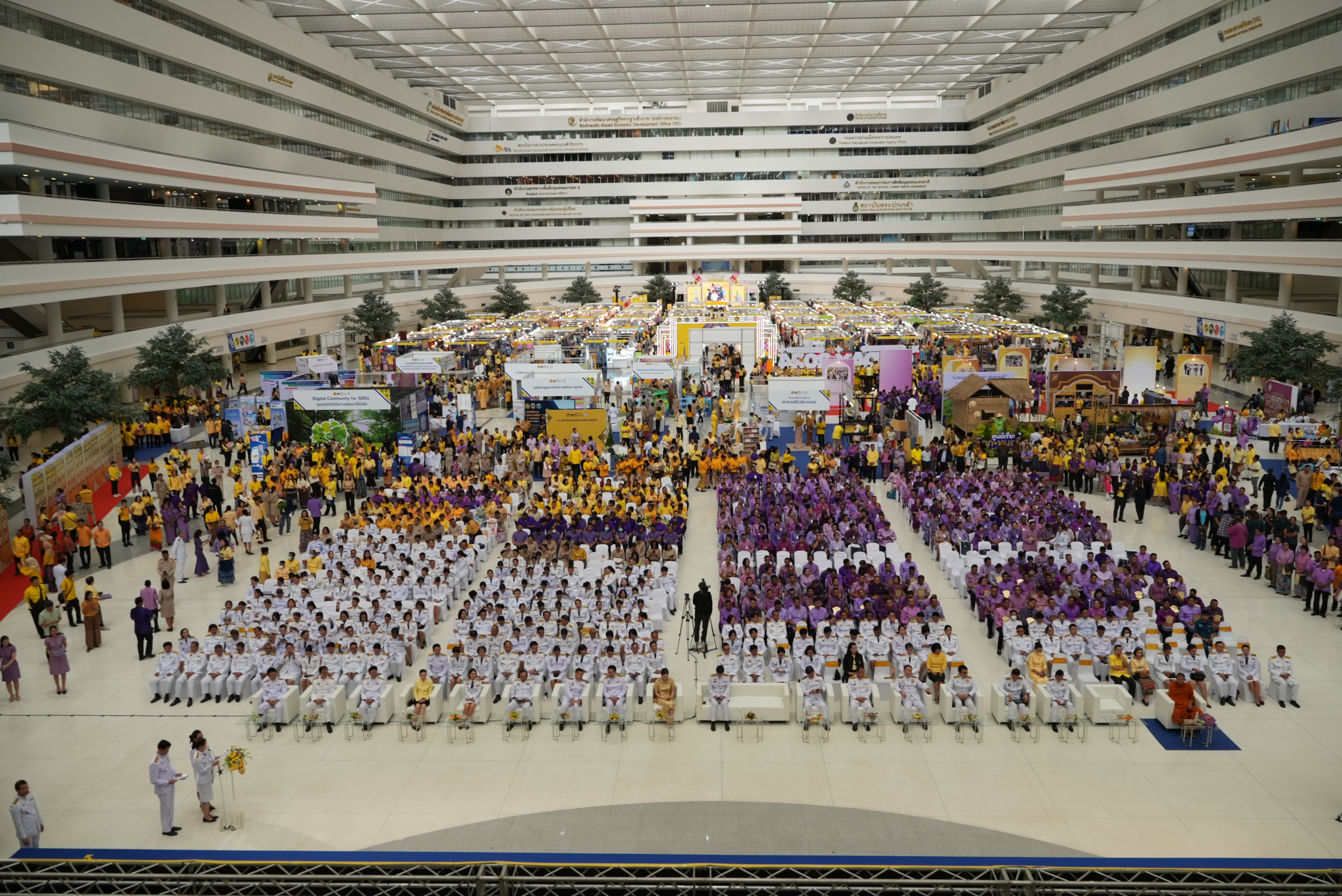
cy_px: 448
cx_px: 671
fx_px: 1044
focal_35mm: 28
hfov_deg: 65.4
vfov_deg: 46.5
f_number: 4.5
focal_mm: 28
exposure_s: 1/250
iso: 500
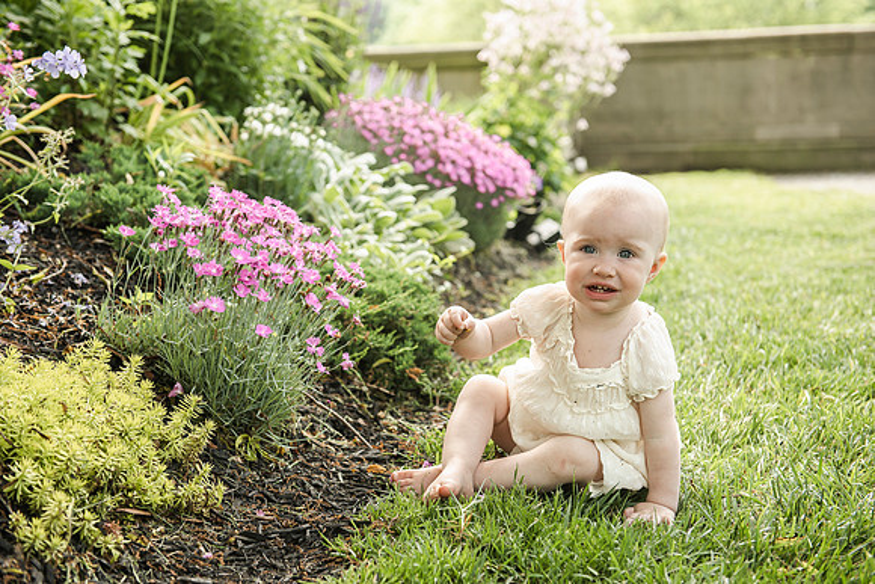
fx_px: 1337
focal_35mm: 55
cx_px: 438
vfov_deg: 24.6
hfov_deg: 36.2
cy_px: 292
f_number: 3.5
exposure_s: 1/800
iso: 640
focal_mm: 55
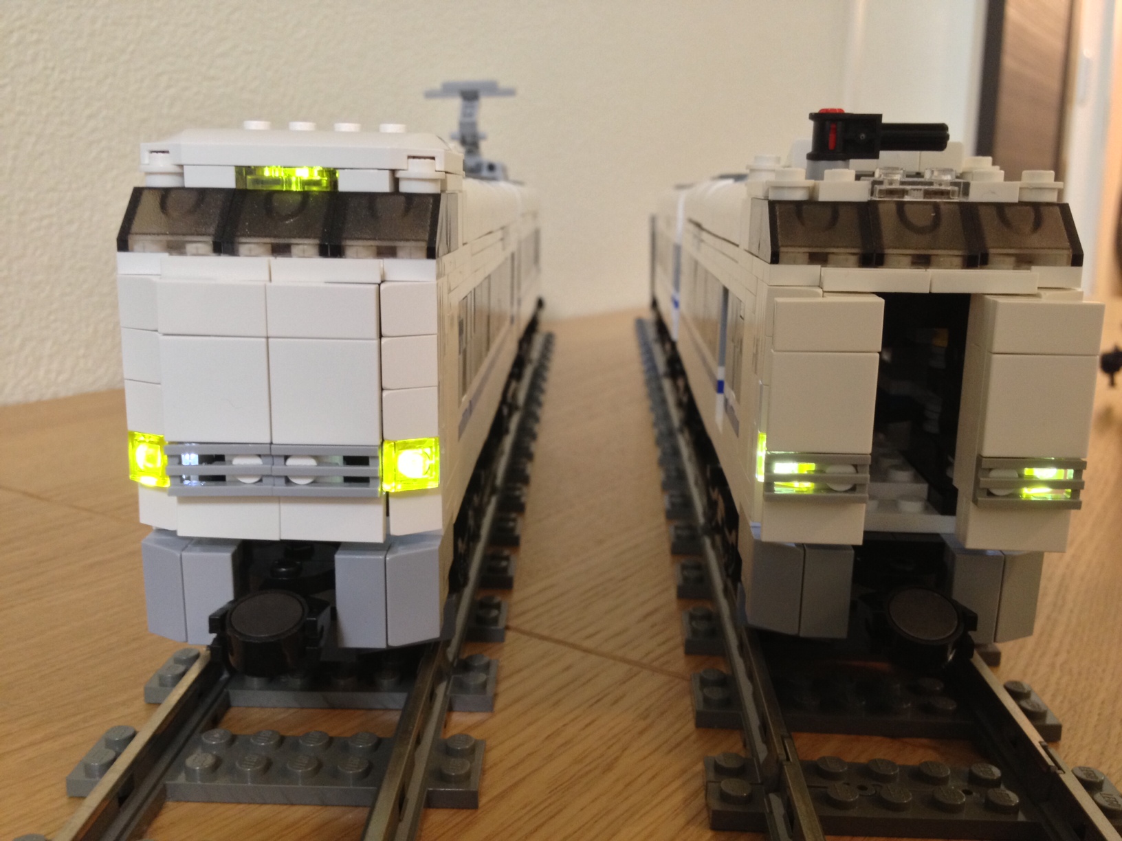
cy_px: 420
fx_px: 1134
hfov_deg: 52.6
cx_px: 561
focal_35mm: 35
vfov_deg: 40.7
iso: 200
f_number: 2.4
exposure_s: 1/20
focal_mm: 4.28
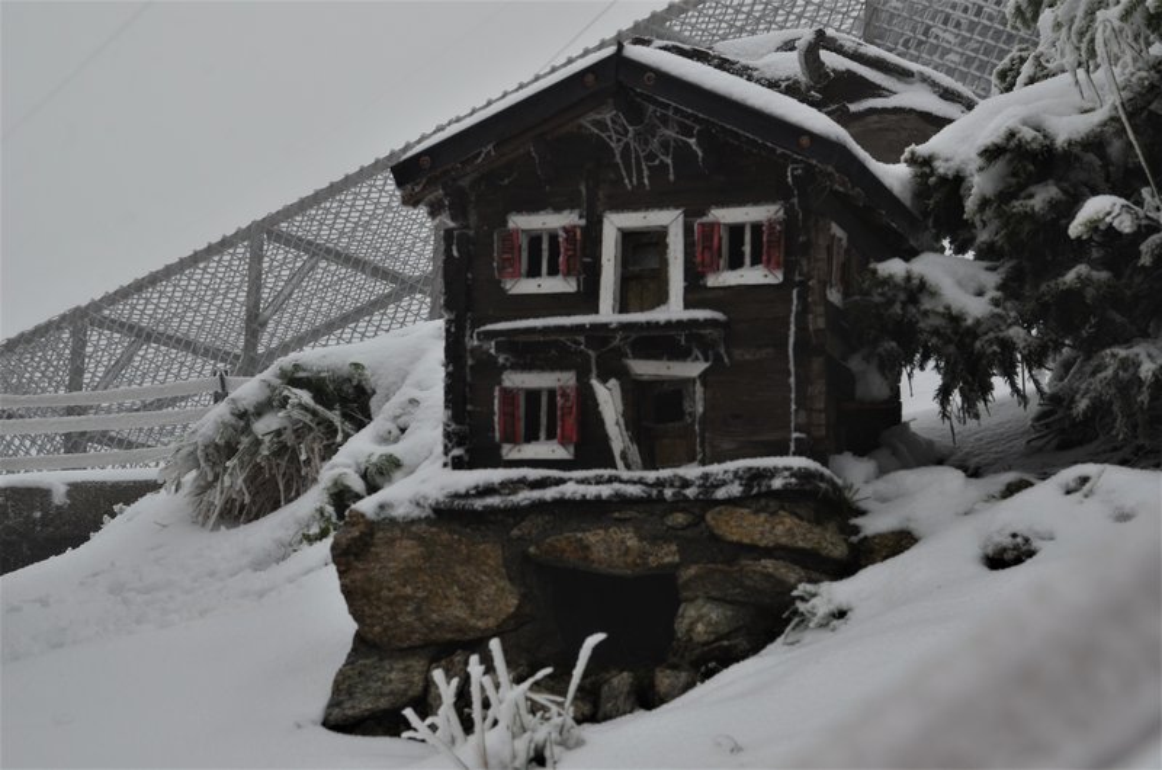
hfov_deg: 20.7
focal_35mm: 99
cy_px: 385
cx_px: 581
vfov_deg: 13.8
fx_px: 3189
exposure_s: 1/250
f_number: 10
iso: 320
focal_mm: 66
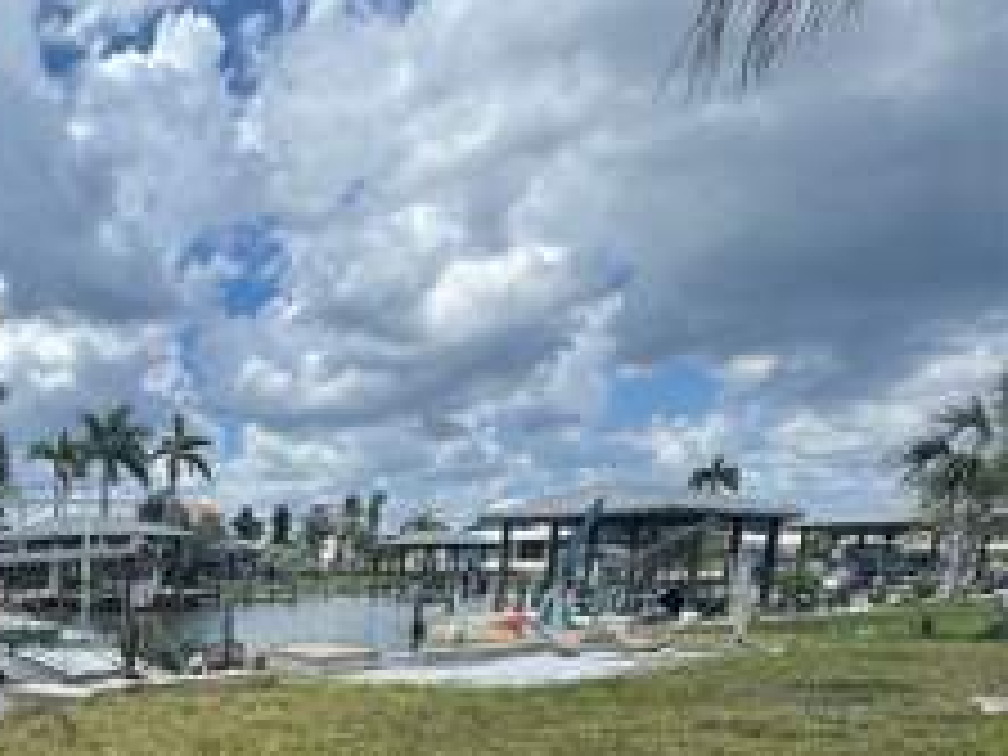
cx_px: -68
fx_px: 874
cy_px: 734
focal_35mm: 30
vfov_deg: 41.5
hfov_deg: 46.5
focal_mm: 2.22
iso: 50
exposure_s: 1/2028
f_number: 2.2
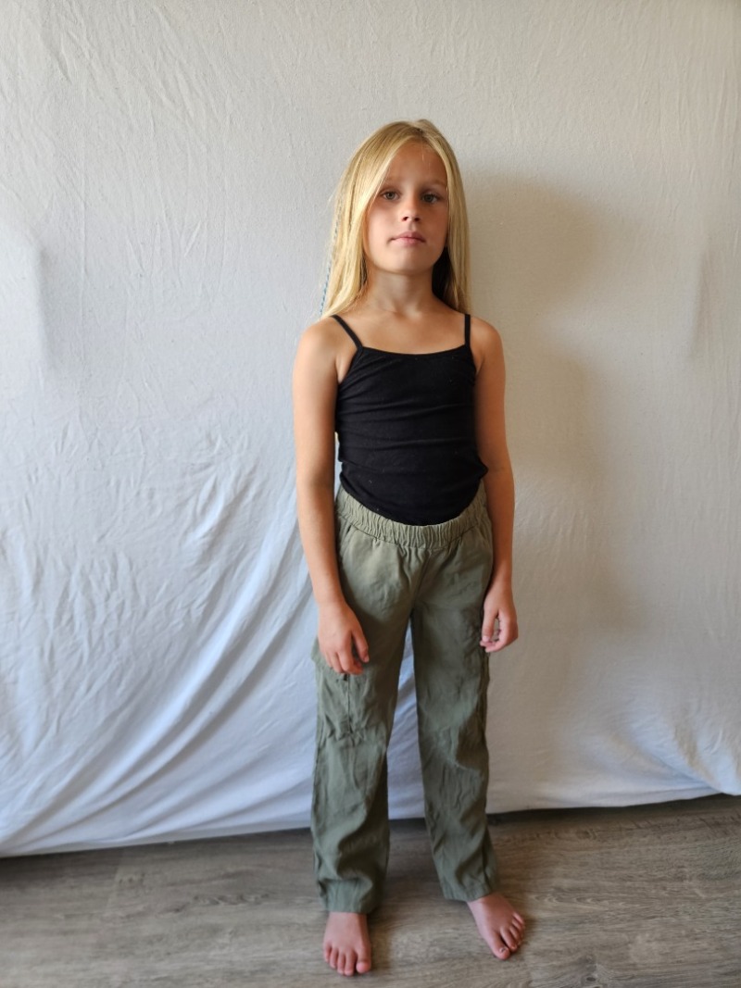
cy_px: 494
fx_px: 657
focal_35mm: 23
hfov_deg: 58.9
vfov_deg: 73.9
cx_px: 370
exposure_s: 1/100
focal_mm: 5.4
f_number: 1.8
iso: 160
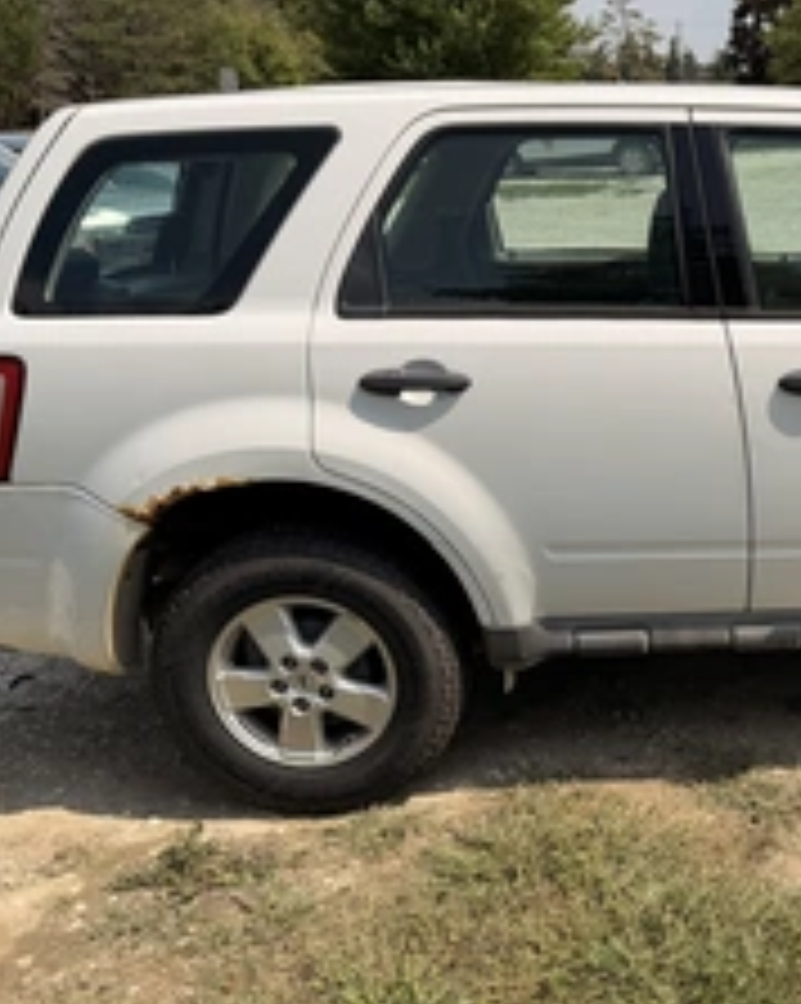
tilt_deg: -17.3
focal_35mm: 42
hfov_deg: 33.0
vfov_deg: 43.8
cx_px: 783
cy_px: 522
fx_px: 1246
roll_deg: +1.9
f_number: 1.78
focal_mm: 6.76
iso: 80
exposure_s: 1/5714
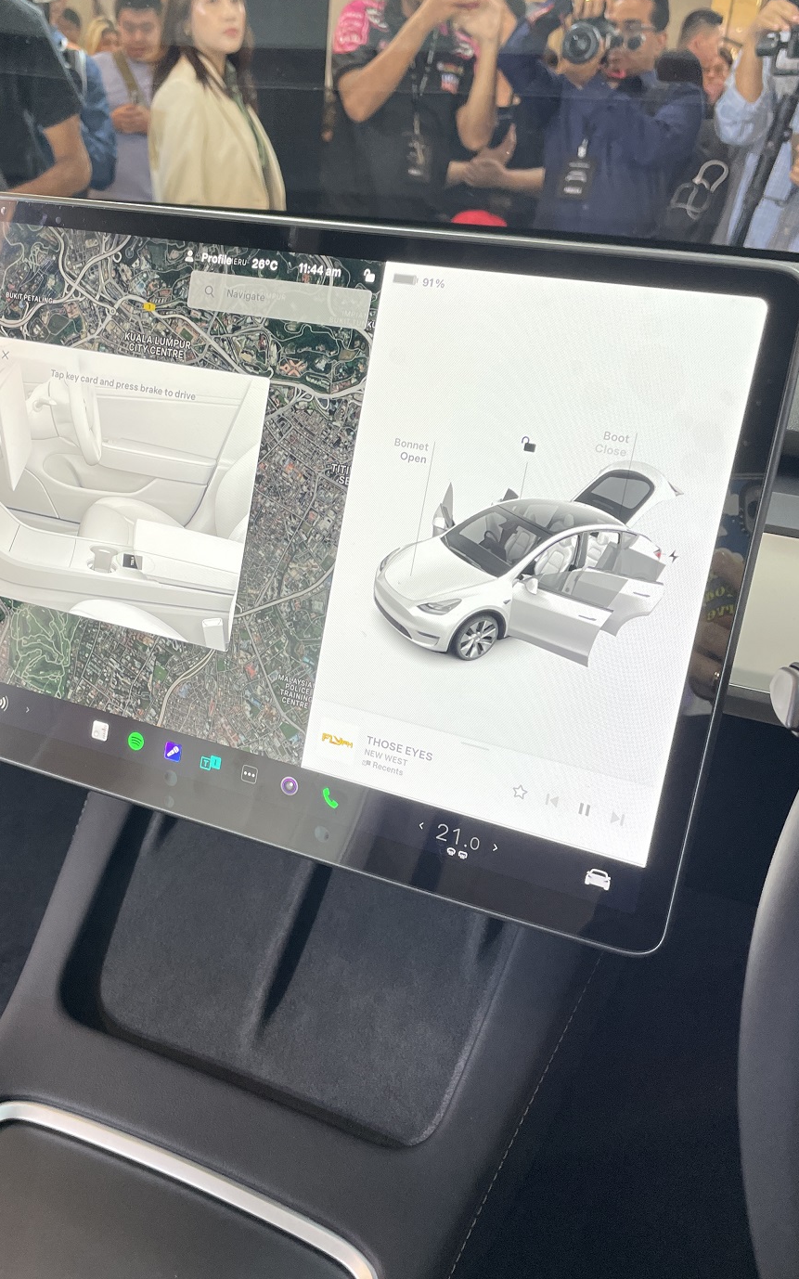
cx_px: 273
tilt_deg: -22.4
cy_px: 611
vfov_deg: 59.6
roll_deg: -2.1
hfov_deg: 39.0
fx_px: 1115
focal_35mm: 32
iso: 80
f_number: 1.6
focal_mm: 4.2
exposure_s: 1/100
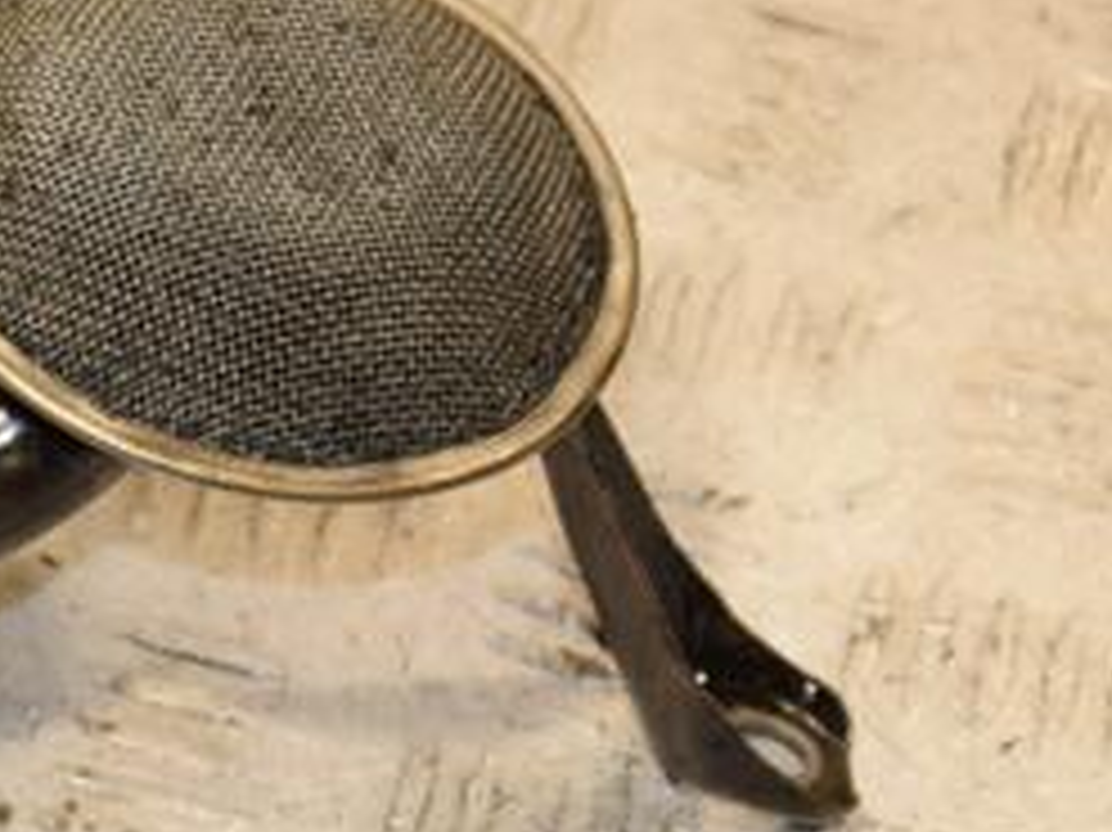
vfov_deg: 7.3
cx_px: -180
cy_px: 670
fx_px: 6518
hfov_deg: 9.6
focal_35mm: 203
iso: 800
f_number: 7.1
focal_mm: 58
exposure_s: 1/200
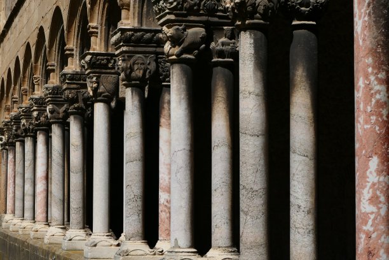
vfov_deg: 13.4
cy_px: 130
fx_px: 1102
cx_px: 194
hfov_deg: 20.0
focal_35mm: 102
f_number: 5
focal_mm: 37.13
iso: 125
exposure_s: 1/2000
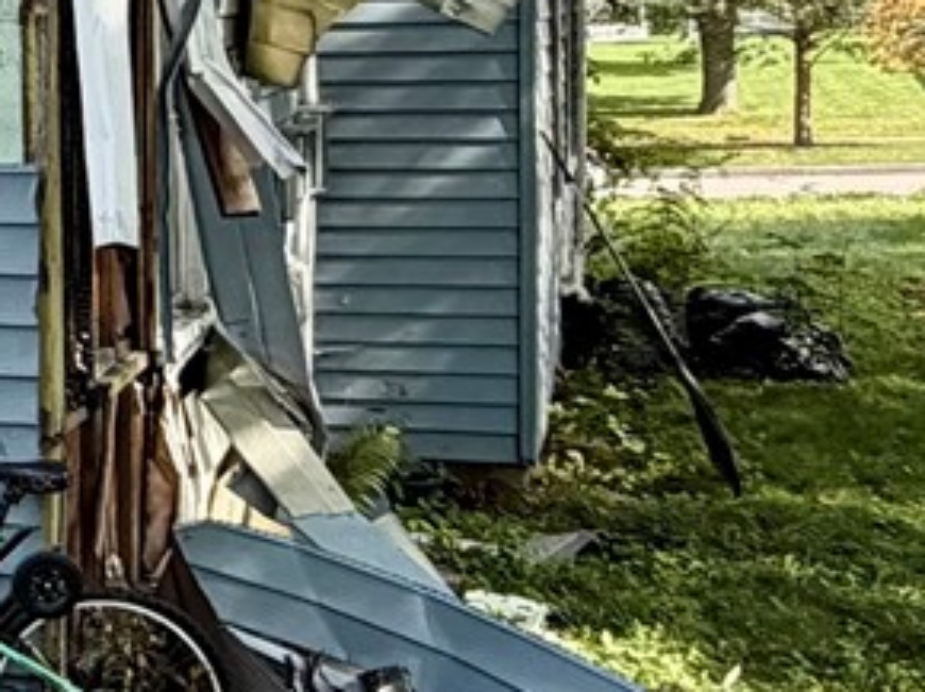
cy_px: 105
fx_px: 2643
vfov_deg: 14.8
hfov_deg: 17.7
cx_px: -475
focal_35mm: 99
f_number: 2.2
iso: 50
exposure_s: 1/502
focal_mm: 2.22
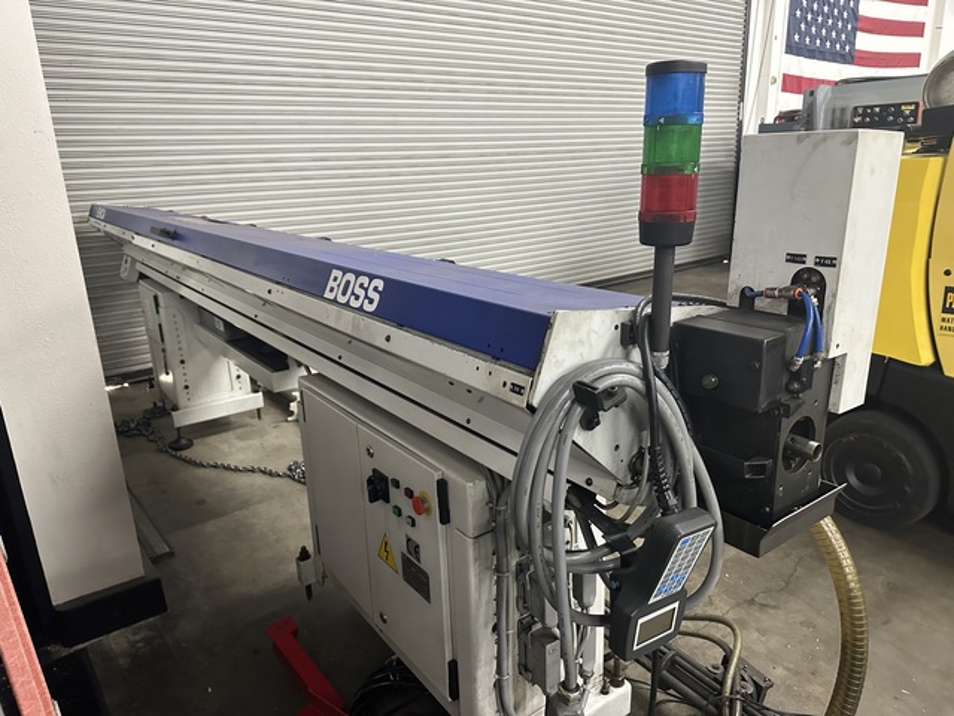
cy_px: 358
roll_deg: +2.1
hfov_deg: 71.6
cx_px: 477
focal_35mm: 24
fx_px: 661
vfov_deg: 56.8
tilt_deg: -16.6
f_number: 1.78
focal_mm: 6.86
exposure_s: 1/60
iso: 640
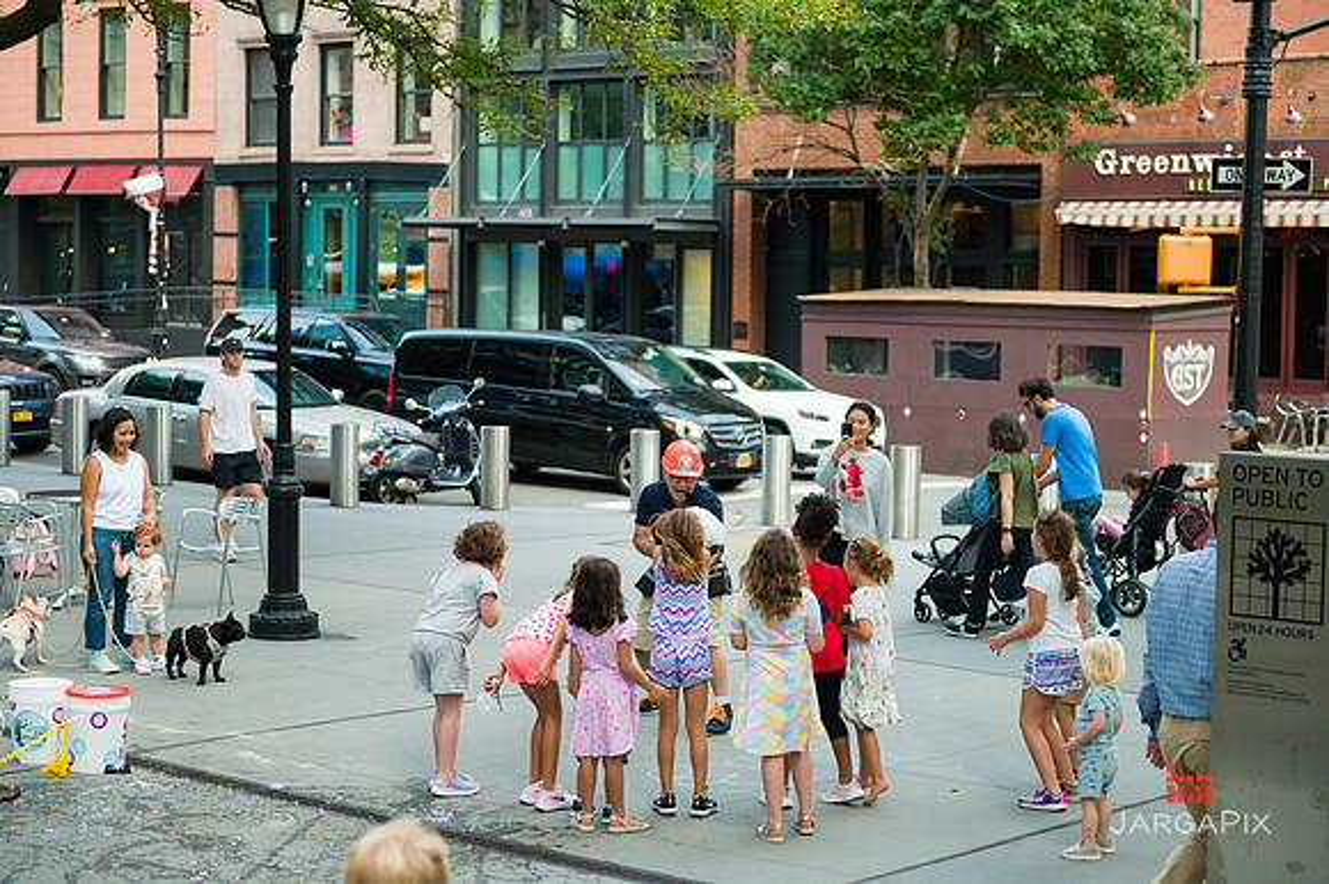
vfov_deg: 19.4
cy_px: 442
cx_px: 664
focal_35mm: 70
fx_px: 2583
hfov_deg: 28.9
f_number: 3.2
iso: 800
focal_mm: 70
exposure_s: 1/1000
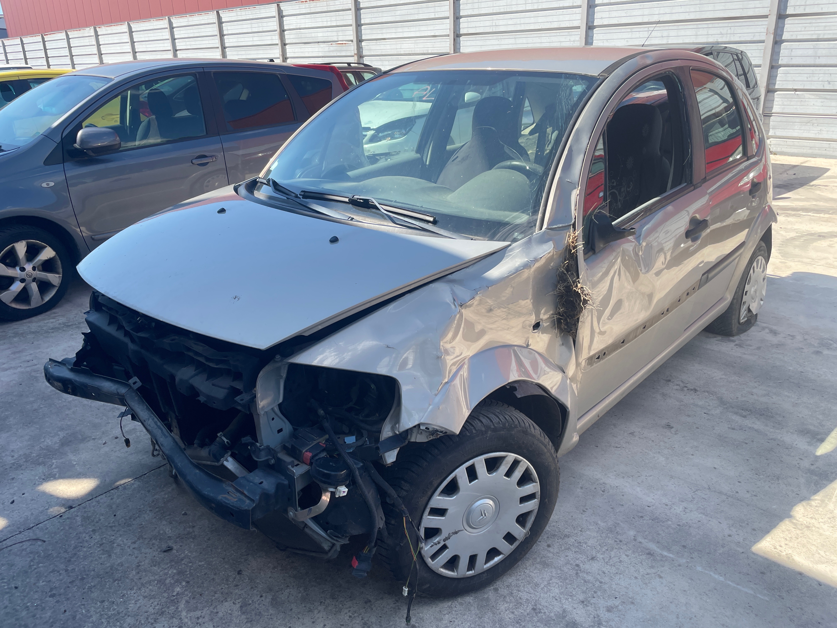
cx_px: 418
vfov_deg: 53.1
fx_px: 629
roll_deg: +3.2
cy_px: 314
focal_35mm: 26
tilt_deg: -20.9
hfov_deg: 67.3
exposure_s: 1/1159
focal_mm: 4.2
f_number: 1.6
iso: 32
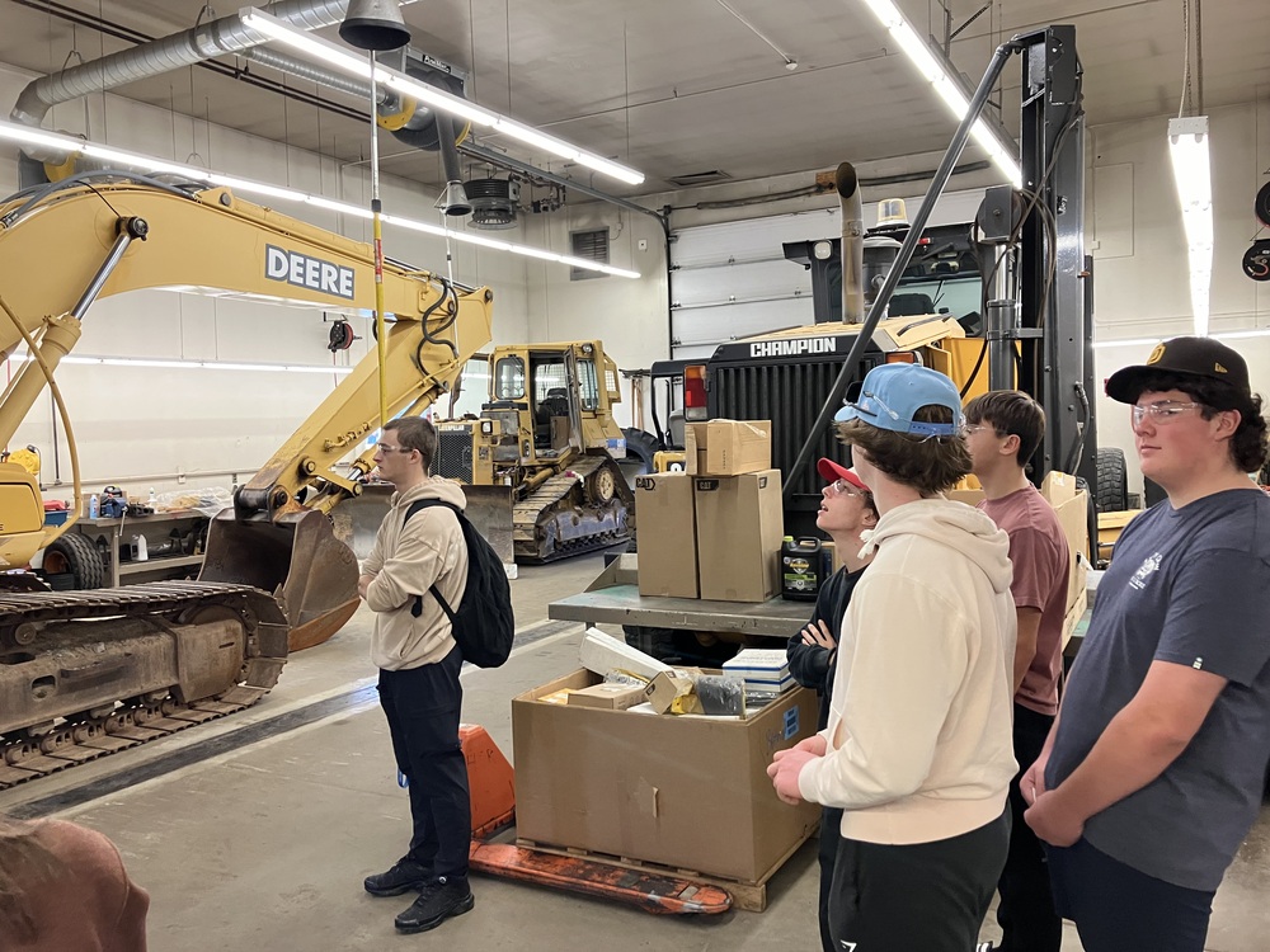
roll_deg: +2.0
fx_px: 1027
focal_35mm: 28
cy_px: 476
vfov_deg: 49.7
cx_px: 635
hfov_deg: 63.4
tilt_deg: -1.9
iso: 160
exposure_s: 1/60
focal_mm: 3.99
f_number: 1.8
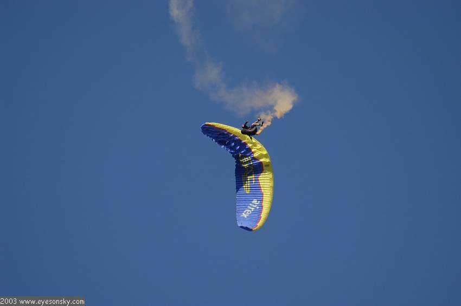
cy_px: 153
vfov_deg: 2.3
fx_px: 7676
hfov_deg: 3.4
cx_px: 230
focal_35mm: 600
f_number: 5.6
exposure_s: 1/800
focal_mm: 400
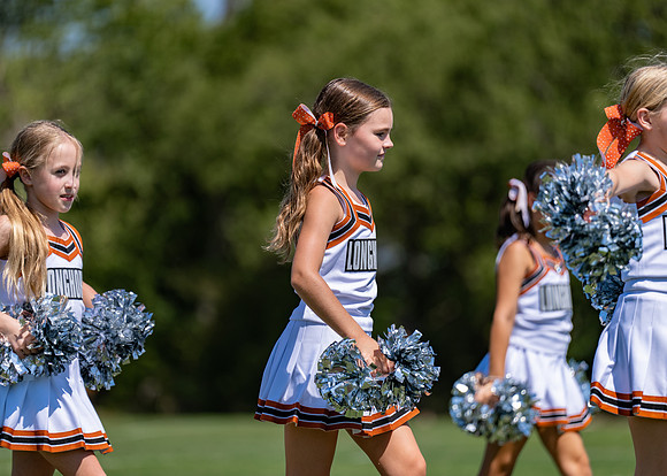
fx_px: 4015
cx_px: 334
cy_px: 238
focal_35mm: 212
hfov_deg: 9.5
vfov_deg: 6.8
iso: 100
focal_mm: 200
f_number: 2.8
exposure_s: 1/2500
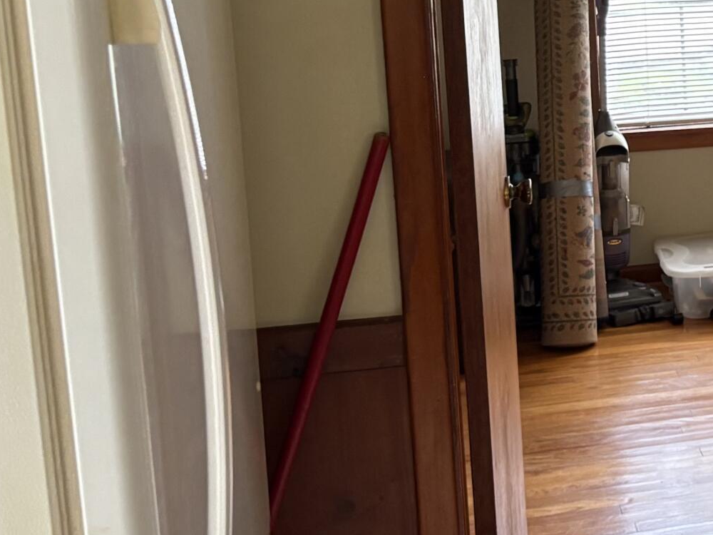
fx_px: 1607
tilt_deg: -10.9
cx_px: 1066
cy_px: 134
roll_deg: +0.1
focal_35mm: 78
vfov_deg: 18.8
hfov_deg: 21.2
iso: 200
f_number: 1.6
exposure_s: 1/60
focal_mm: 5.96
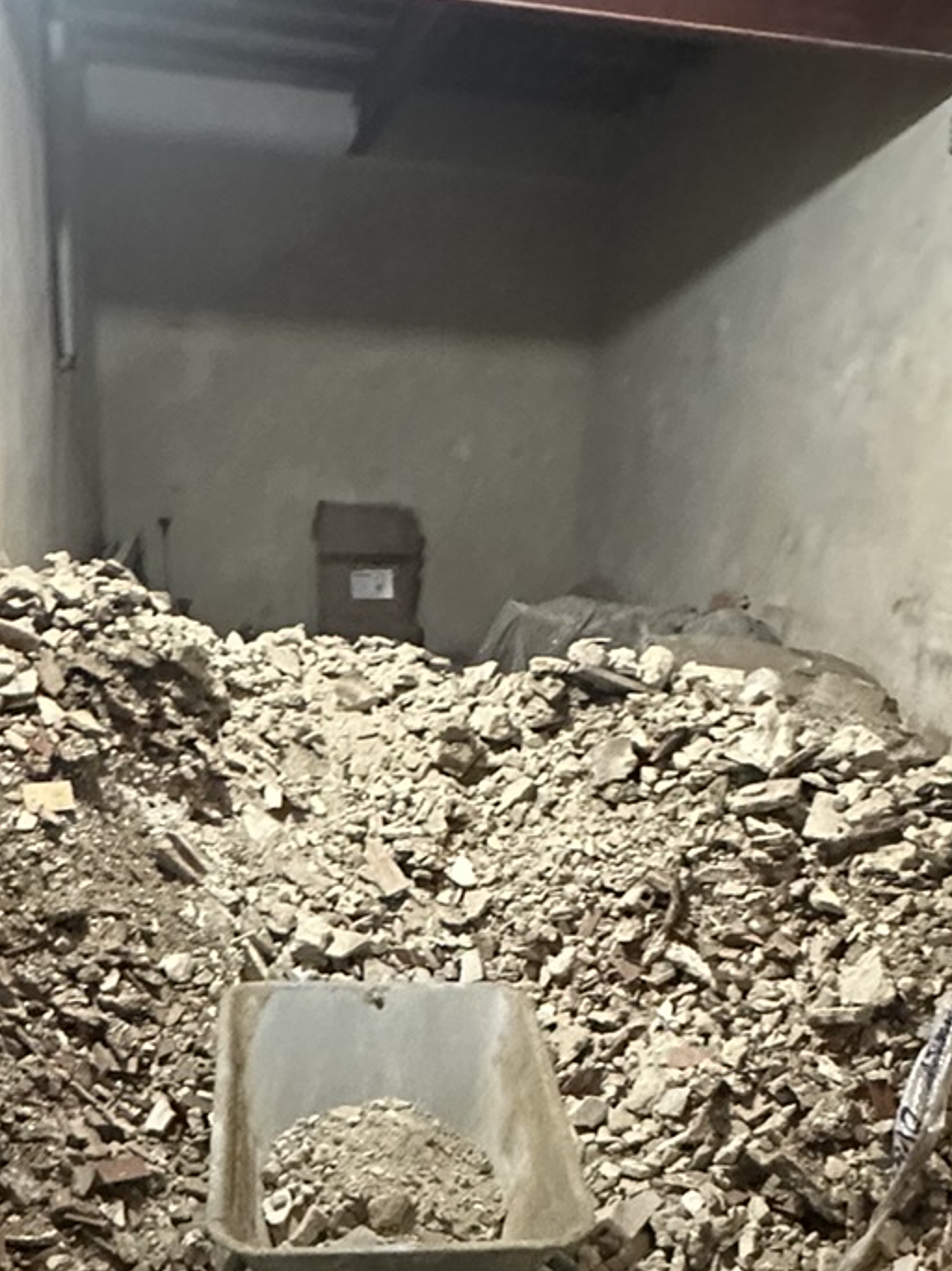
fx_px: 1541
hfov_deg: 34.3
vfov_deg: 42.2
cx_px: 472
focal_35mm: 42
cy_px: 1066
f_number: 2.2
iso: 1250
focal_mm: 2.22
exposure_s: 1/33
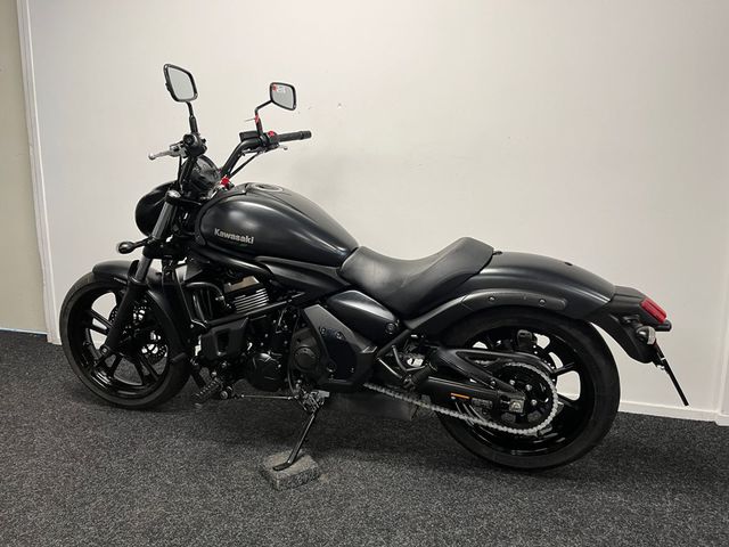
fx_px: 548
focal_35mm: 26
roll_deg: -0.1
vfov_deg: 53.1
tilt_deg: -9.4
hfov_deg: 67.3
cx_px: 364
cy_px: 274
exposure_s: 1/50
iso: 100
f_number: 1.6
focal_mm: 5.1
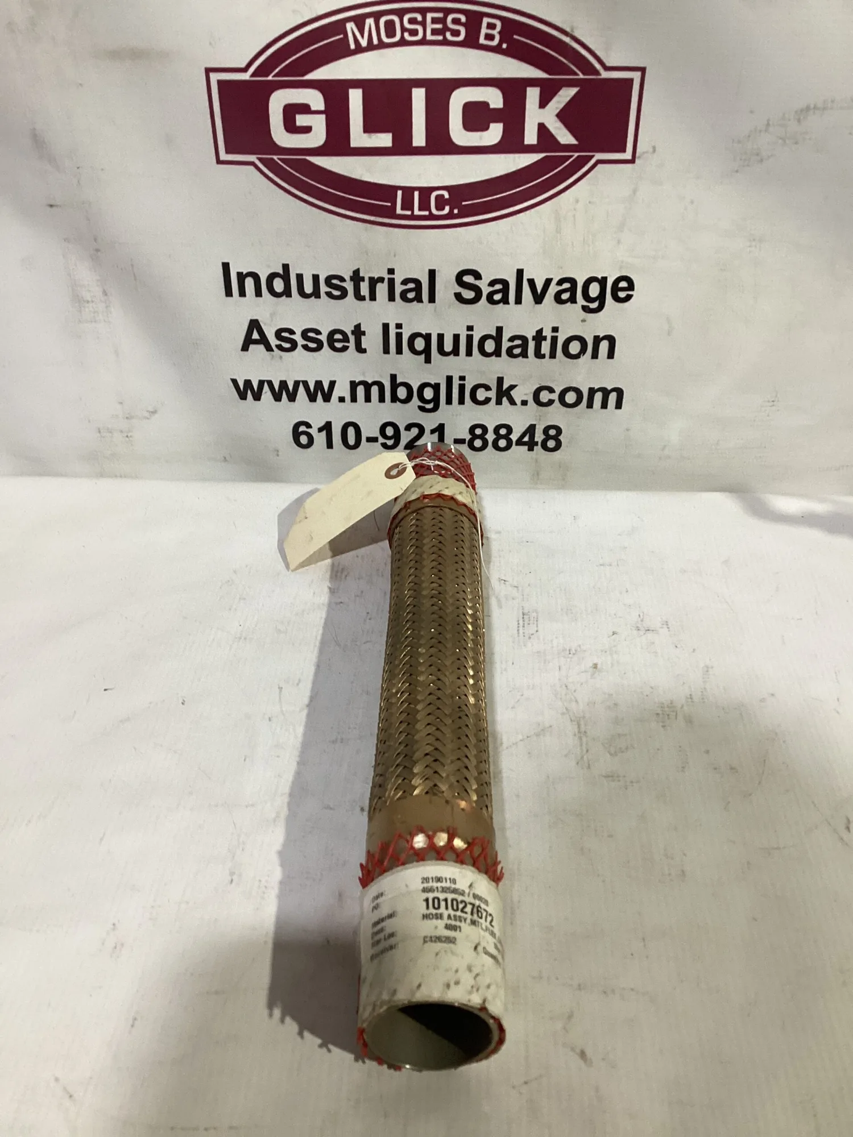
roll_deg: +1.4
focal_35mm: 31
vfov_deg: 58.4
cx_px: 426
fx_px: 1019
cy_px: 568
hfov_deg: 45.4
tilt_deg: -33.4
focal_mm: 3.3
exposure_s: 1/50
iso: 200
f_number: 2.4
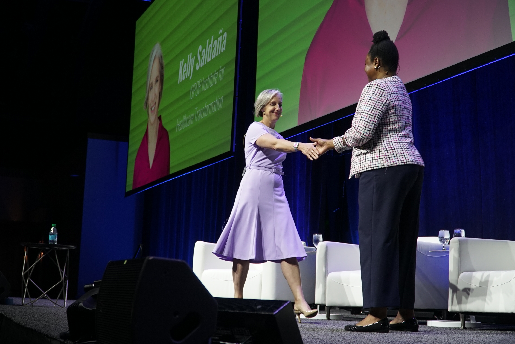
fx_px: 729
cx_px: 251
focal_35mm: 51
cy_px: 166
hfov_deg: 38.9
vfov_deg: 26.5
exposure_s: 1/125
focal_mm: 33
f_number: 4.5
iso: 800
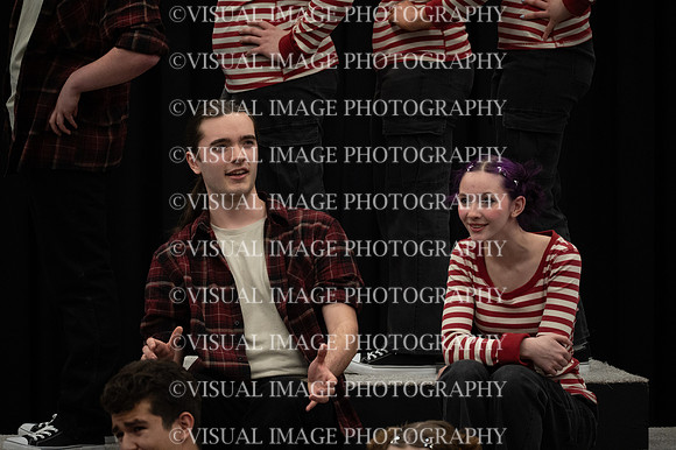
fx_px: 3584
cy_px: 225
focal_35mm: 191
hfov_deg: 10.8
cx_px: 338
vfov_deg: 7.2
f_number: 5.6
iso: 5000
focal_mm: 191
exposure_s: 1/160
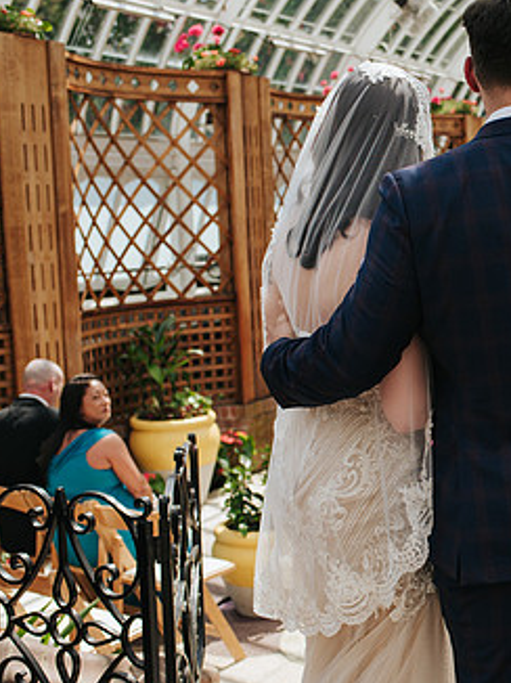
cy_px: 356
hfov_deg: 22.9
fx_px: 1202
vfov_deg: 31.7
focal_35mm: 61
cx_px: 526
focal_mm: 35
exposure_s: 1/1000
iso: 200
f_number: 3.5
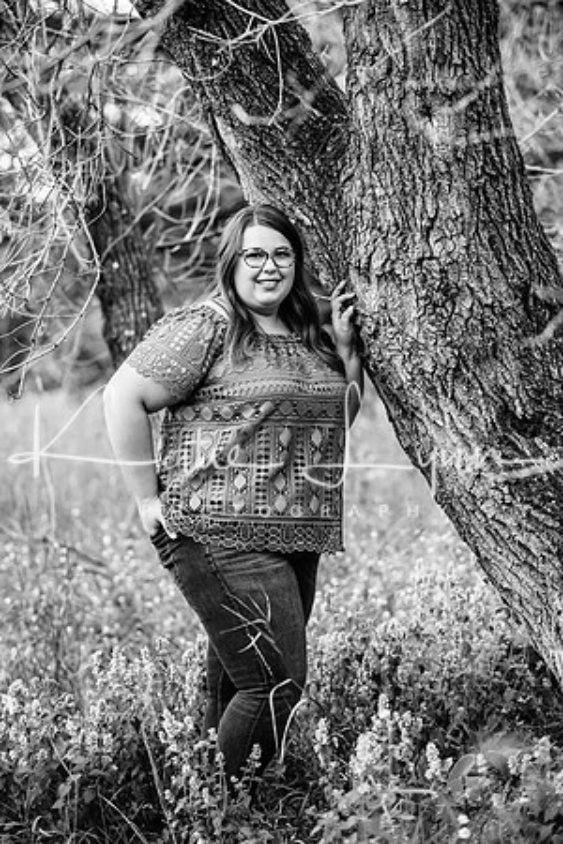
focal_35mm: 90
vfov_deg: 22.6
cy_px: 422
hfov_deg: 15.2
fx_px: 2111
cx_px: 282
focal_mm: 90
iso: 320
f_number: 2.8
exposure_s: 1/250
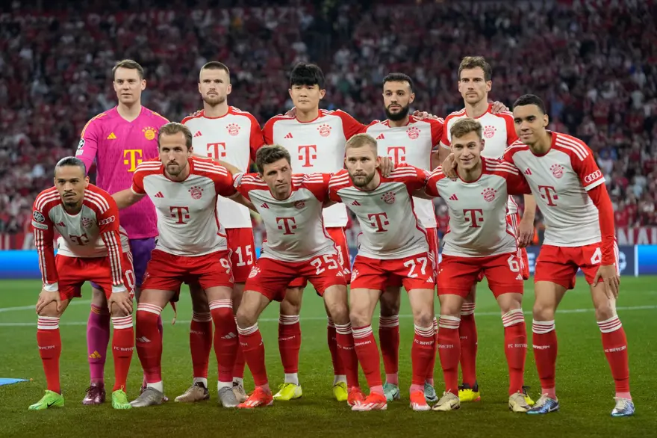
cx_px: 328
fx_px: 2353
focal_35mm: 129
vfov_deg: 10.6
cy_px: 219
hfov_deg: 15.9
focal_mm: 129
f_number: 4
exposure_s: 1/1000
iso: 2500
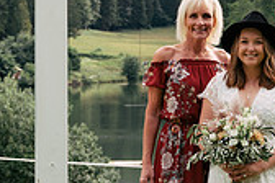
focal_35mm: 241
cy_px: 124
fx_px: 1841
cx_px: 223
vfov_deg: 5.7
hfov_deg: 8.5
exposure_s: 1/250
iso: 500
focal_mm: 70
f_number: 8
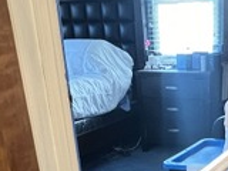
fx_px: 428
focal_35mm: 65
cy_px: 298
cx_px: 192
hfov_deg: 29.0
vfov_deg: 18.3
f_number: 1.8
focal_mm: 1.57
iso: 400
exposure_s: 1/60
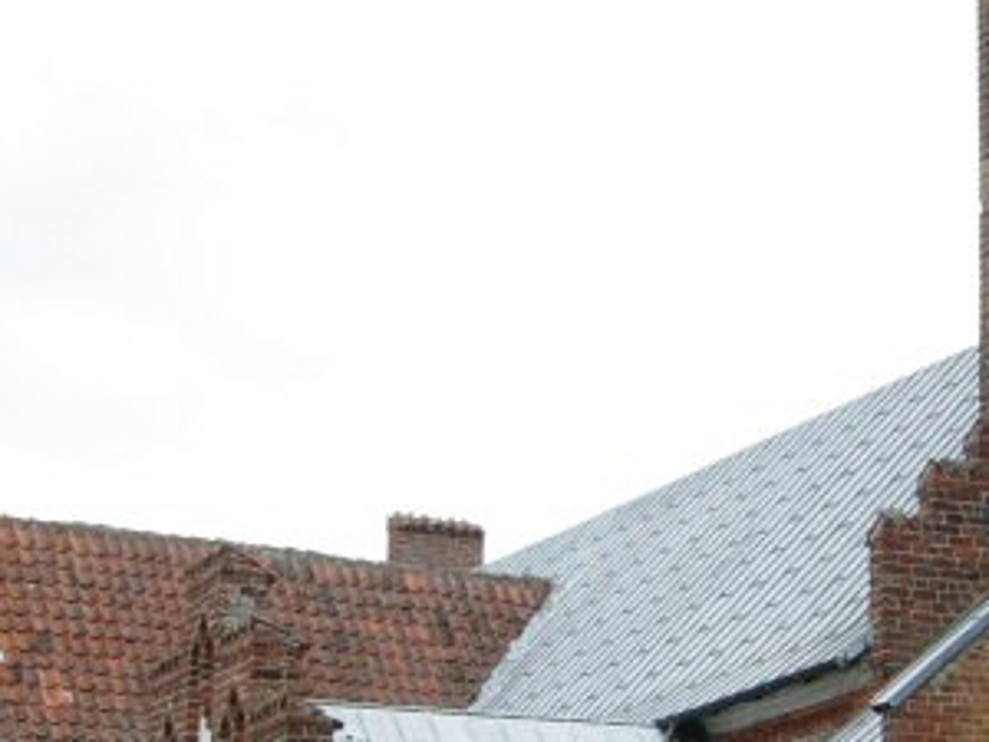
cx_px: 923
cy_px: 193
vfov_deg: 13.7
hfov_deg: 17.9
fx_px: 3086
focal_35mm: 108
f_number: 4.3
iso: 50
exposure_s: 1/279
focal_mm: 7.5
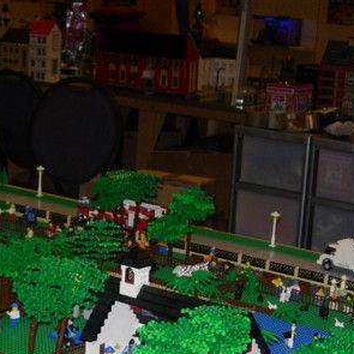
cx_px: 149
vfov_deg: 18.7
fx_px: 1053
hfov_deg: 19.1
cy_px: 323
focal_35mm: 91
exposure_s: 1/64
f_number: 2.8
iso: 79
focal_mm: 7.8
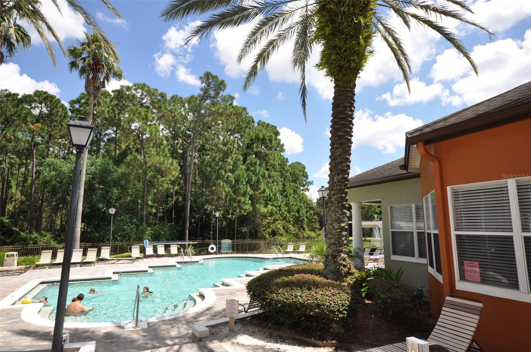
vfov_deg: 59.3
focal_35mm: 21
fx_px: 309
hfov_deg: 81.3
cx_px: 266
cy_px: 176
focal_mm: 14
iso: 200
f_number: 11
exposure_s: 1/200
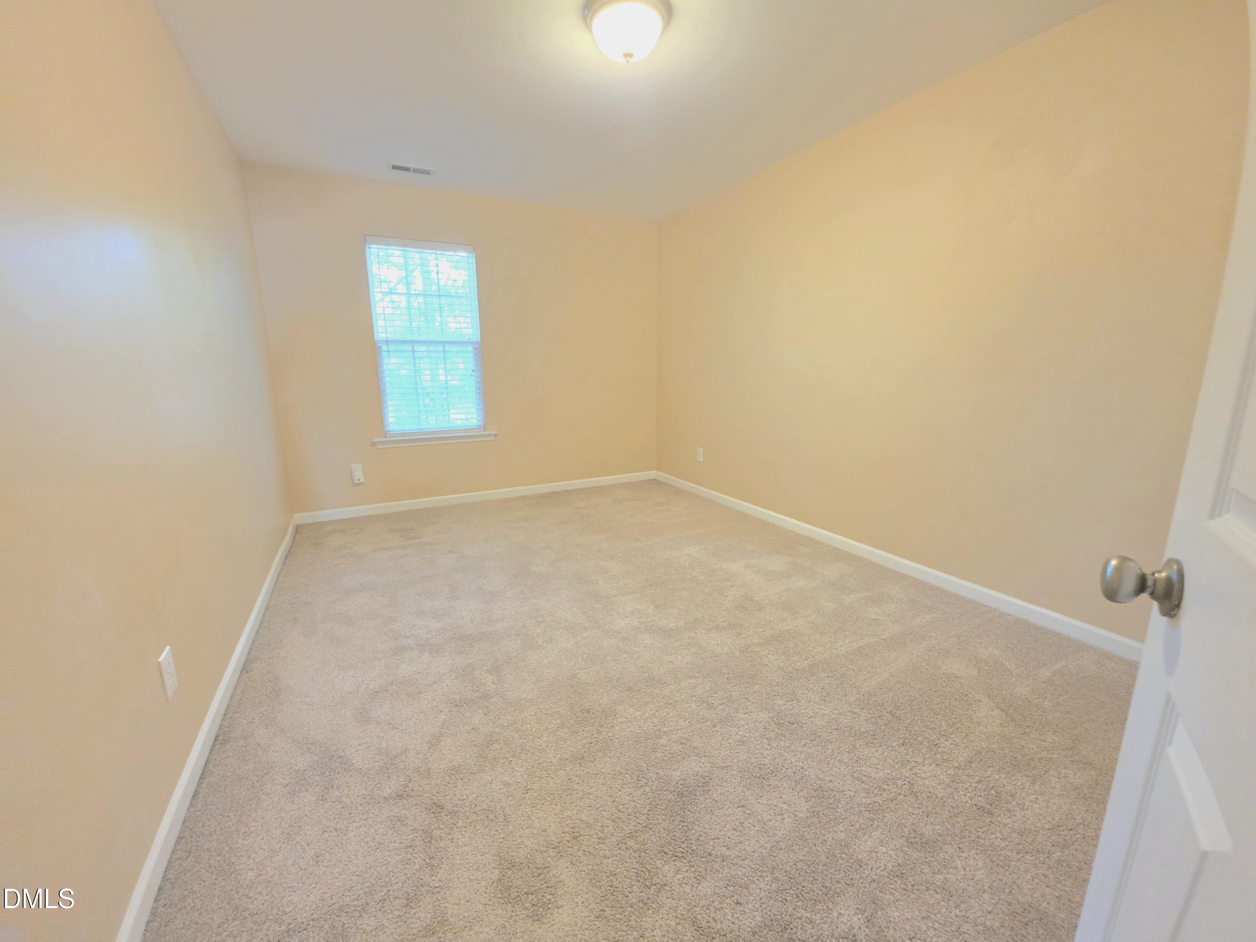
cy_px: 471
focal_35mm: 13
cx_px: 628
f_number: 1.9
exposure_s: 1/60.2
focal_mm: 2.2
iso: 400
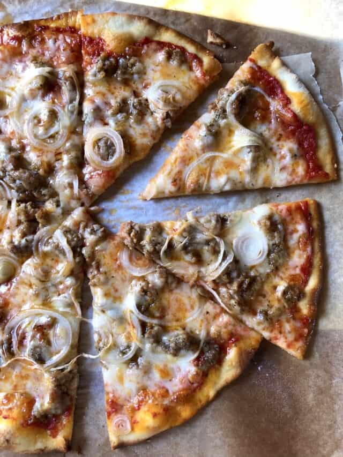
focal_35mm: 28
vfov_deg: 63.4
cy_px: 228
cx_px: 172
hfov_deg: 49.8
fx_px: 370
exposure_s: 1/30
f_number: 1.8
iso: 25
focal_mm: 3.99
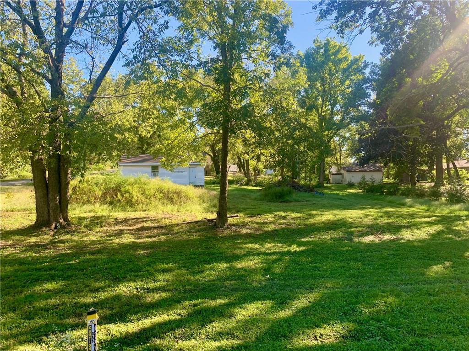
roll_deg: +0.2
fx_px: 352
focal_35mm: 26
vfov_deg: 53.1
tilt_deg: +3.0
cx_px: 234
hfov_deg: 67.3
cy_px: 176
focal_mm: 4.25
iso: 25
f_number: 1.8
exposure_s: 1/309
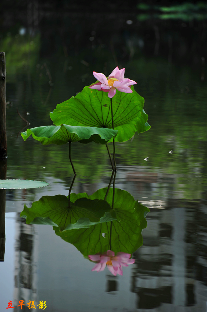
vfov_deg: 10.6
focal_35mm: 195
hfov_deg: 7.0
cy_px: 156
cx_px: 104
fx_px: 1684
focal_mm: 195
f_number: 5.3
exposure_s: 1/500
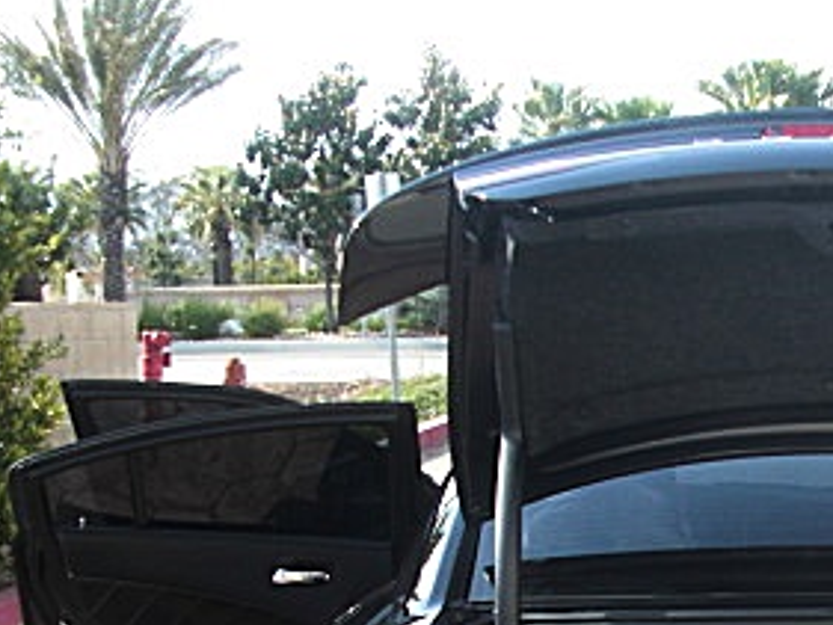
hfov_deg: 23.0
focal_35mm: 82
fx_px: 1974
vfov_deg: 17.4
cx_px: 794
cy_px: 699
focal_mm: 6.3
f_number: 2.8
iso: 50
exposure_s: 1/160
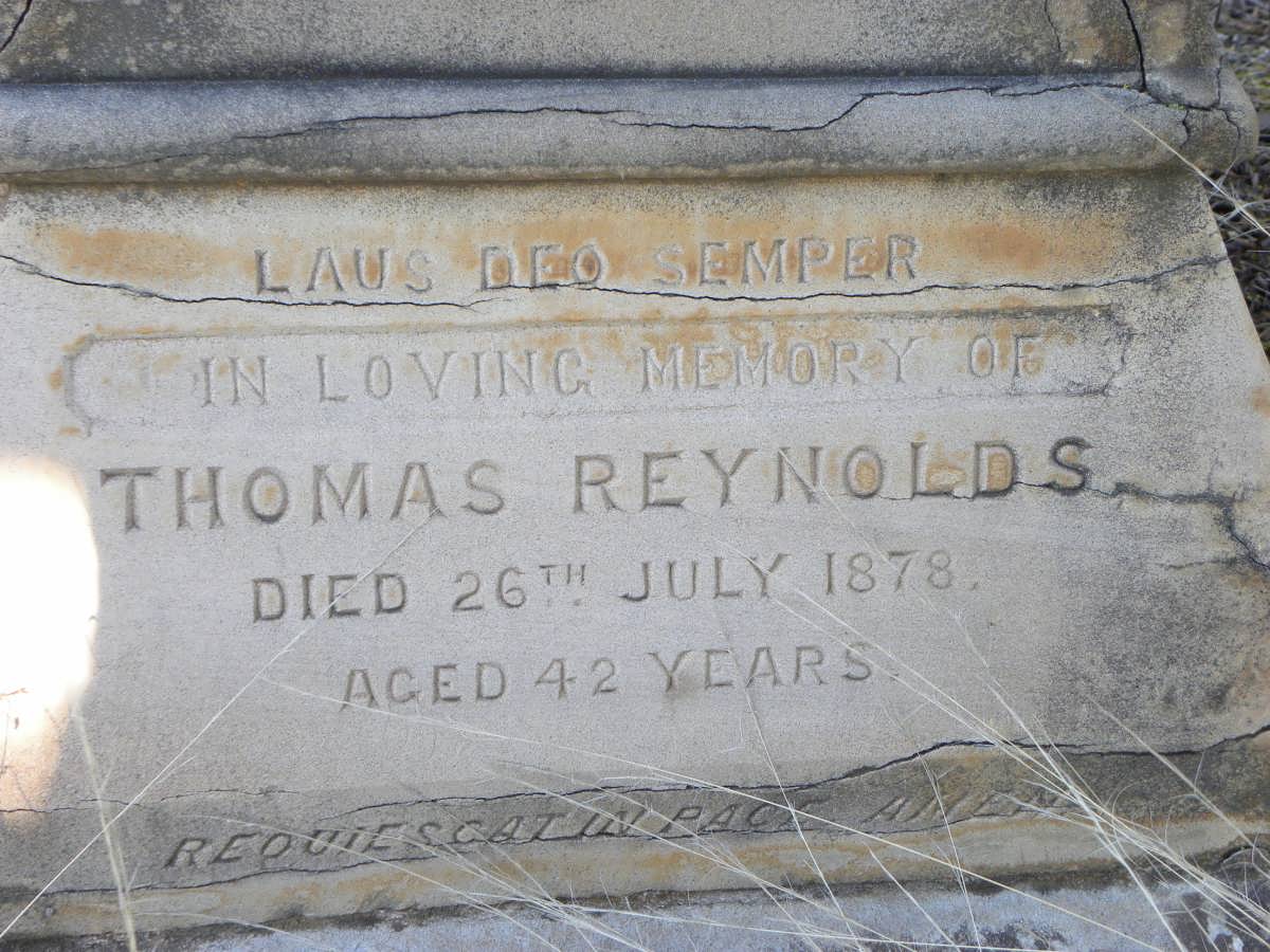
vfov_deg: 17.4
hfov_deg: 23.0
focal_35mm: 85
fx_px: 3119
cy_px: 476
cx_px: 635
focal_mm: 15.1
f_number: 4
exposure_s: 1/63.8
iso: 187
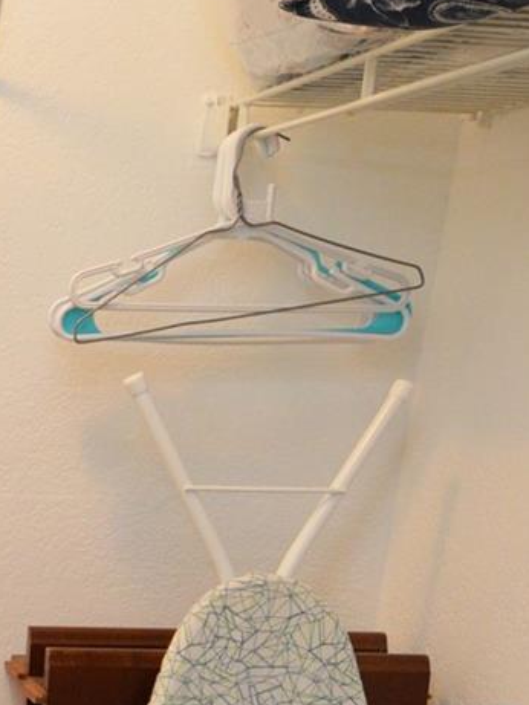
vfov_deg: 30.1
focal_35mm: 60
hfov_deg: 20.5
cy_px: 690
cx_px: -284
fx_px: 1222
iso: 1100
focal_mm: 12
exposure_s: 1/60
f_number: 4
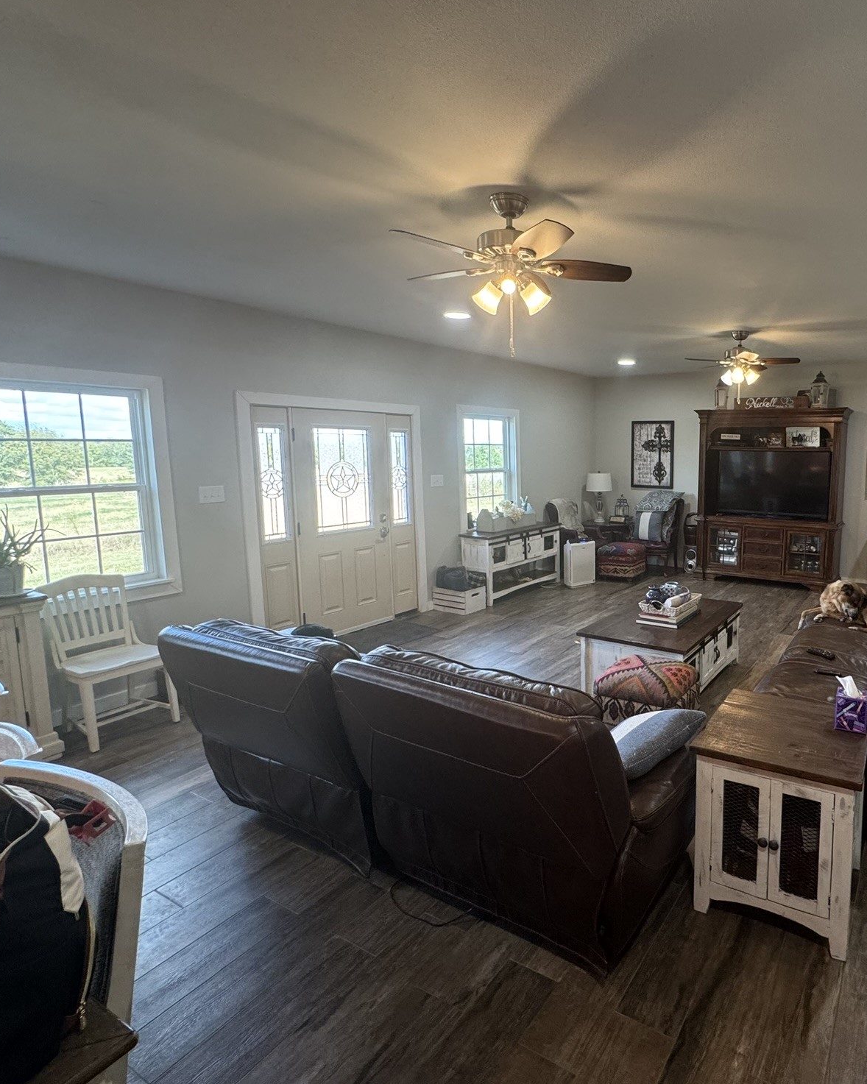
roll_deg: -0.5
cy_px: 521
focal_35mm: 19
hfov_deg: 67.4
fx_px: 610
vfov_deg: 83.3
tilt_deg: -8.0
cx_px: 625
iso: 250
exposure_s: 1/120
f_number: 2.2
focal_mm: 2.22
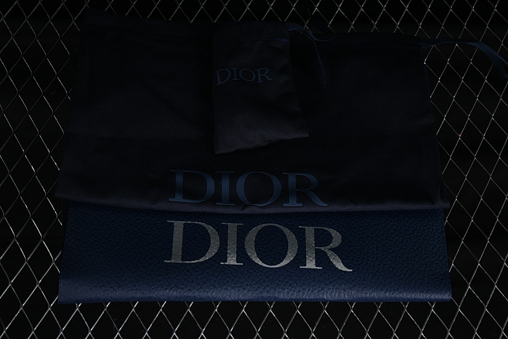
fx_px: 1016
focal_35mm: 72
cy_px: 170
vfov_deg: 18.9
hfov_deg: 28.1
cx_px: 254
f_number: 6.3
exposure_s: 1/50
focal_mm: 48
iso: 160
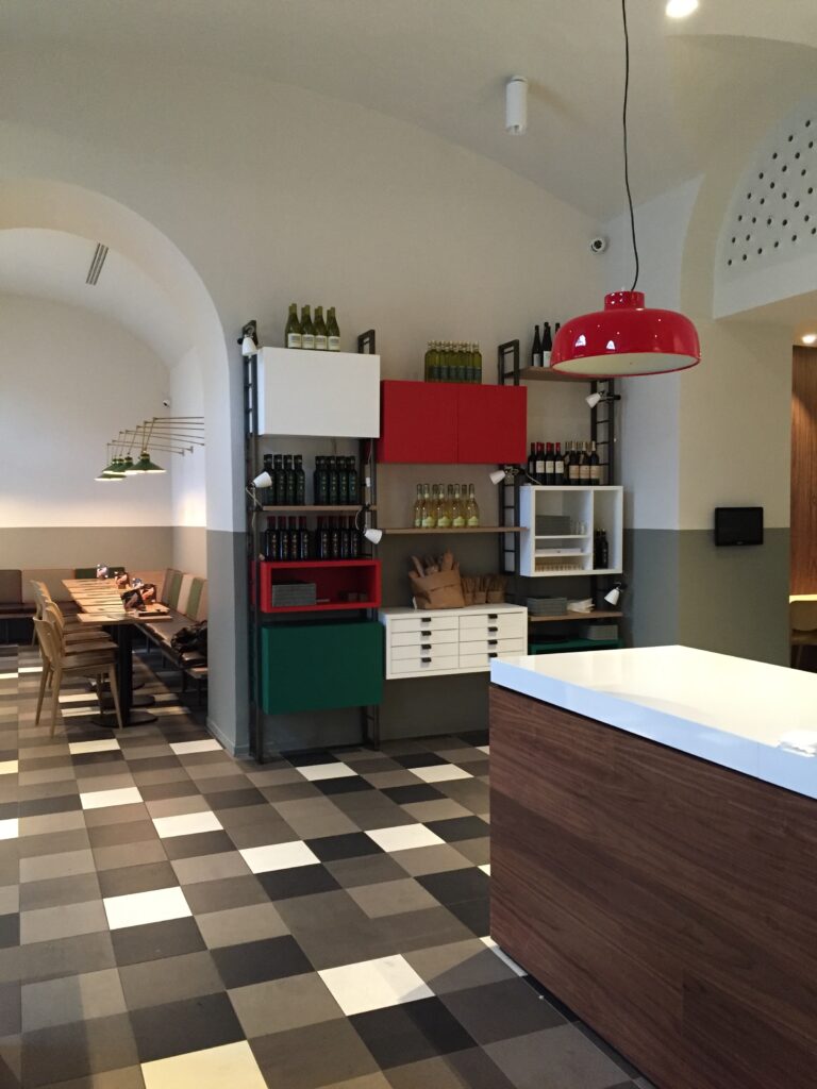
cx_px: 408
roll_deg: -0.1
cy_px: 544
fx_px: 913
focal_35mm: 29
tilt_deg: +0.2
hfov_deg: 48.2
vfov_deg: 61.7
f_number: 2.2
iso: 250
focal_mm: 4.15
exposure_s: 1/25
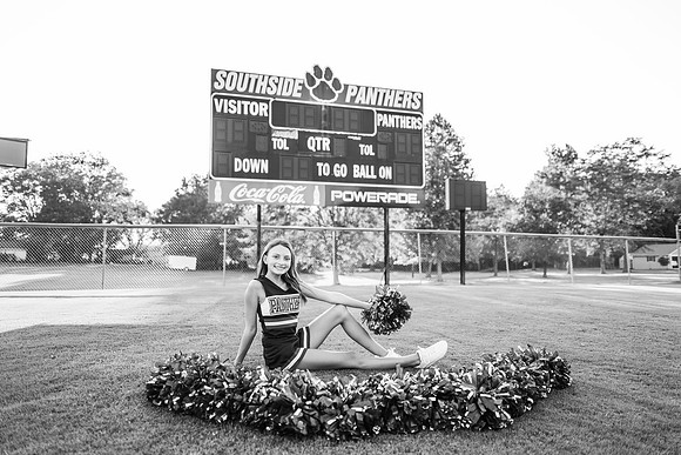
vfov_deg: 53.2
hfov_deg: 73.7
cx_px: 340
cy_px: 228
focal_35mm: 24
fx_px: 454
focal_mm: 24
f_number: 2
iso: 125
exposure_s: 1/500
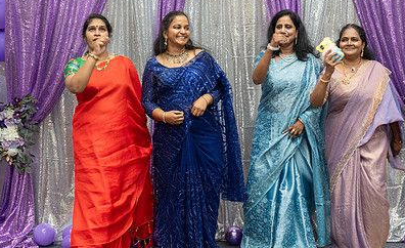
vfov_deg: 20.9
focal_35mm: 61
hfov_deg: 33.4
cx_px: 264
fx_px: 669
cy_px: 159
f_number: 4.5
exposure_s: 1/160
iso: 1000
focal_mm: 39
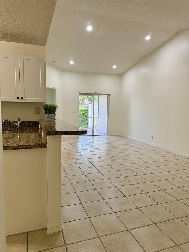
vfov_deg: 71.6
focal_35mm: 24
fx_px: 175
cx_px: 94
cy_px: 126
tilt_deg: -4.9
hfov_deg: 56.8
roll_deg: -1.6
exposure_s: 1/120
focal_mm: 6.76
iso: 160
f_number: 1.78
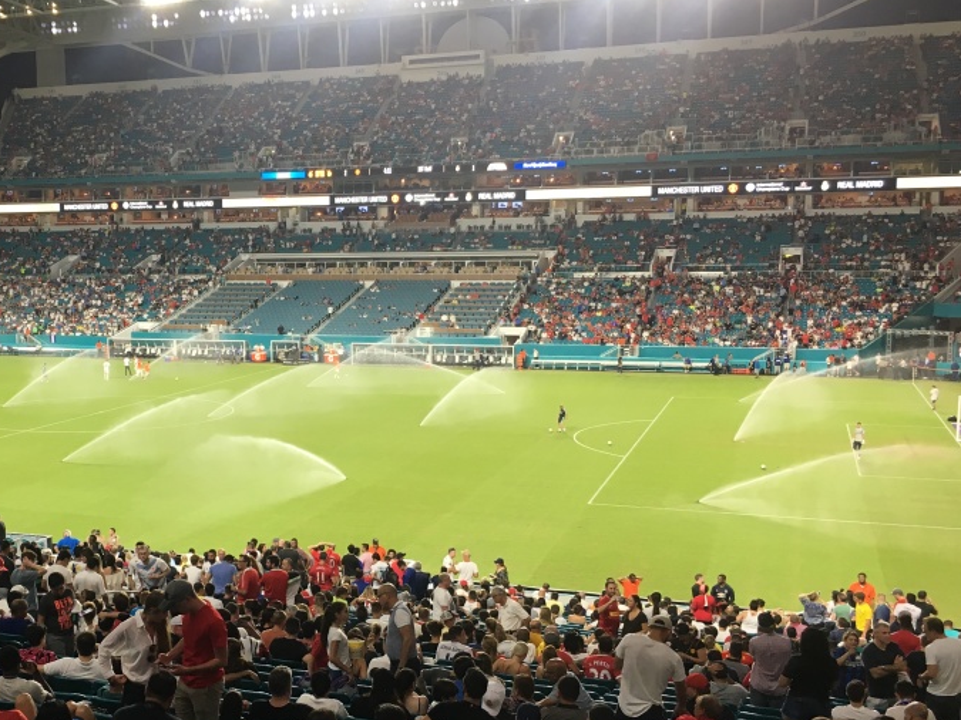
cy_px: 397
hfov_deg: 42.0
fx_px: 1221
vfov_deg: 32.8
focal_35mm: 44
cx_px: 278
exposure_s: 1/30
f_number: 2.2
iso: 25
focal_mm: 4.15
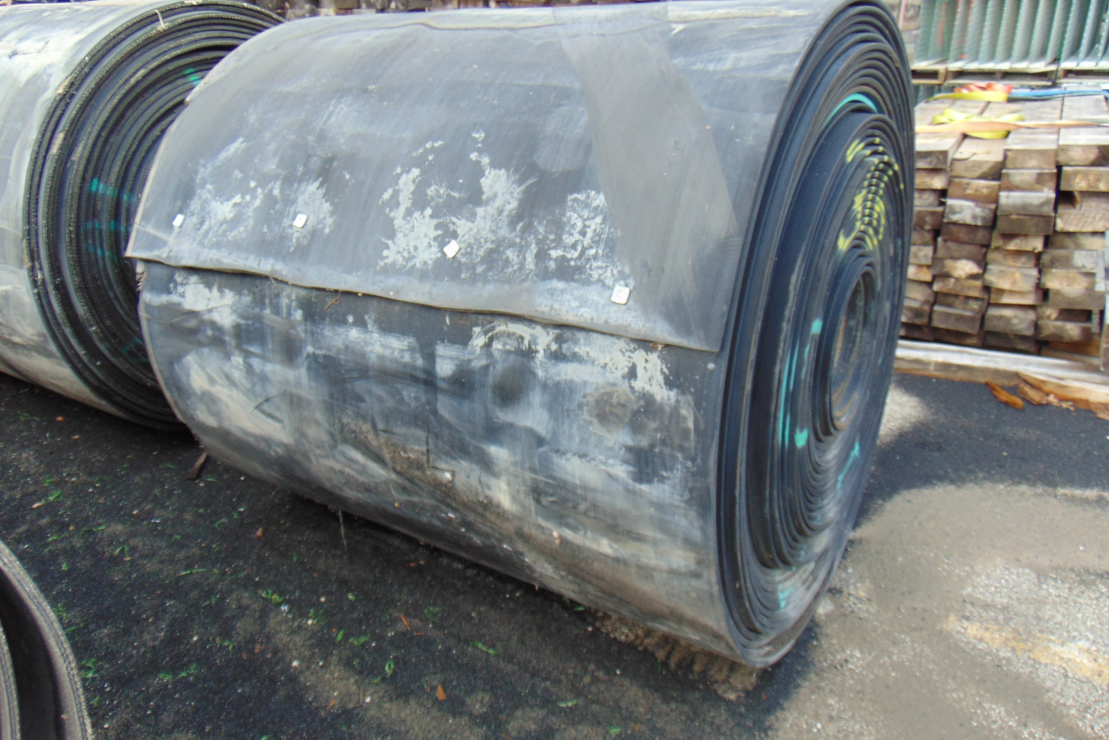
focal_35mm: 27
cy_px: 324
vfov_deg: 47.8
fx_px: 832
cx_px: 541
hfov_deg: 67.4
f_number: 3
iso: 80
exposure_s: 1/200
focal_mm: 4.5
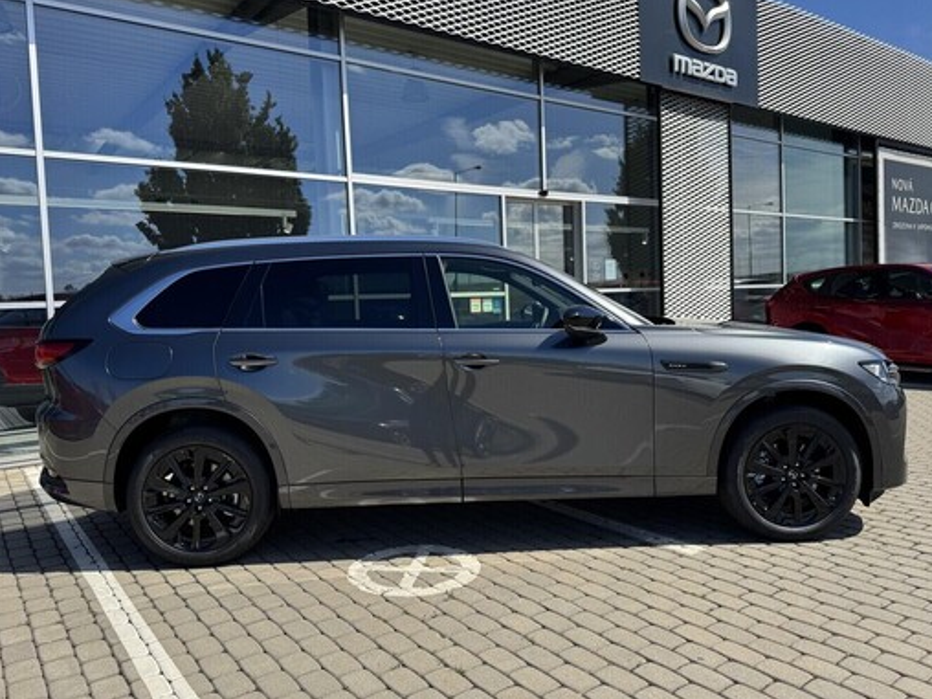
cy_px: 344
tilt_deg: -2.5
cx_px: 460
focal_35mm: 26
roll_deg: +3.0
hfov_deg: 67.3
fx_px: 700
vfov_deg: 53.1
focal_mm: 6.76
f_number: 1.78
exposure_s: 1/3802
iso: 80
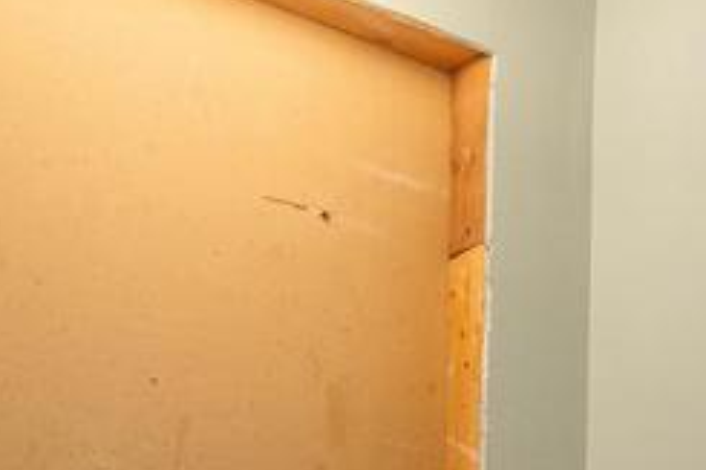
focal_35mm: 67
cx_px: 1037
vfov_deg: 17.8
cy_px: 741
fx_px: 1313
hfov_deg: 24.1
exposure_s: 1/6
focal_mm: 16
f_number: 8
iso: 400
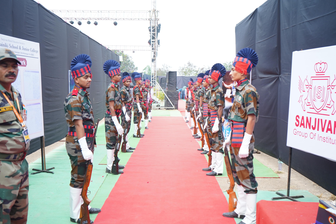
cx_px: 168
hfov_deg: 51.9
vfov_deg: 35.9
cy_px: 112
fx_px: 345
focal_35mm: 37
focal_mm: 37
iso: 800
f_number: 6.3
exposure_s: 1/160
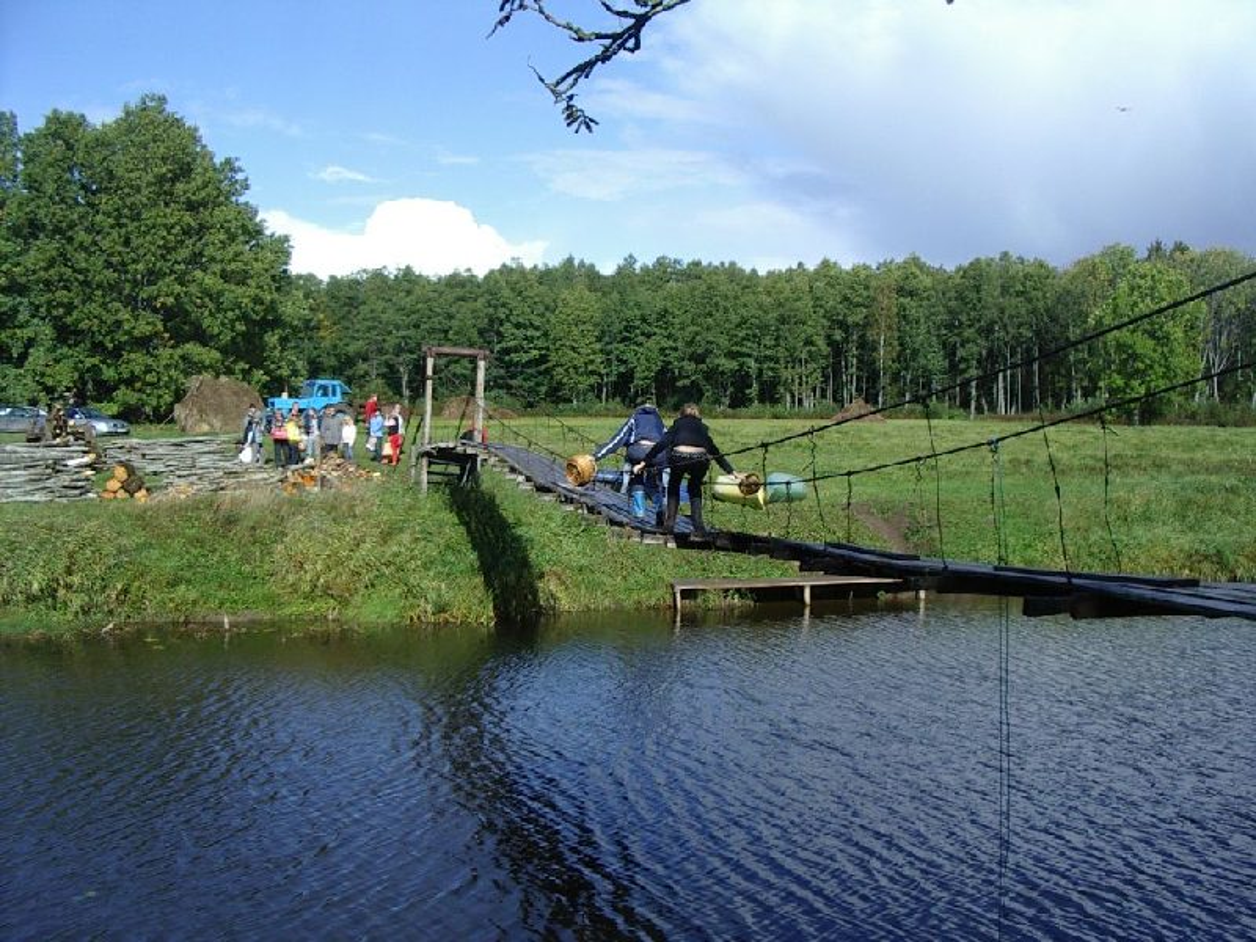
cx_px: 628
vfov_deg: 37.7
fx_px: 1379
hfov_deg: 49.0
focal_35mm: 38
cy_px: 471
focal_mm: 5.8
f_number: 4.8
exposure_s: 1/400
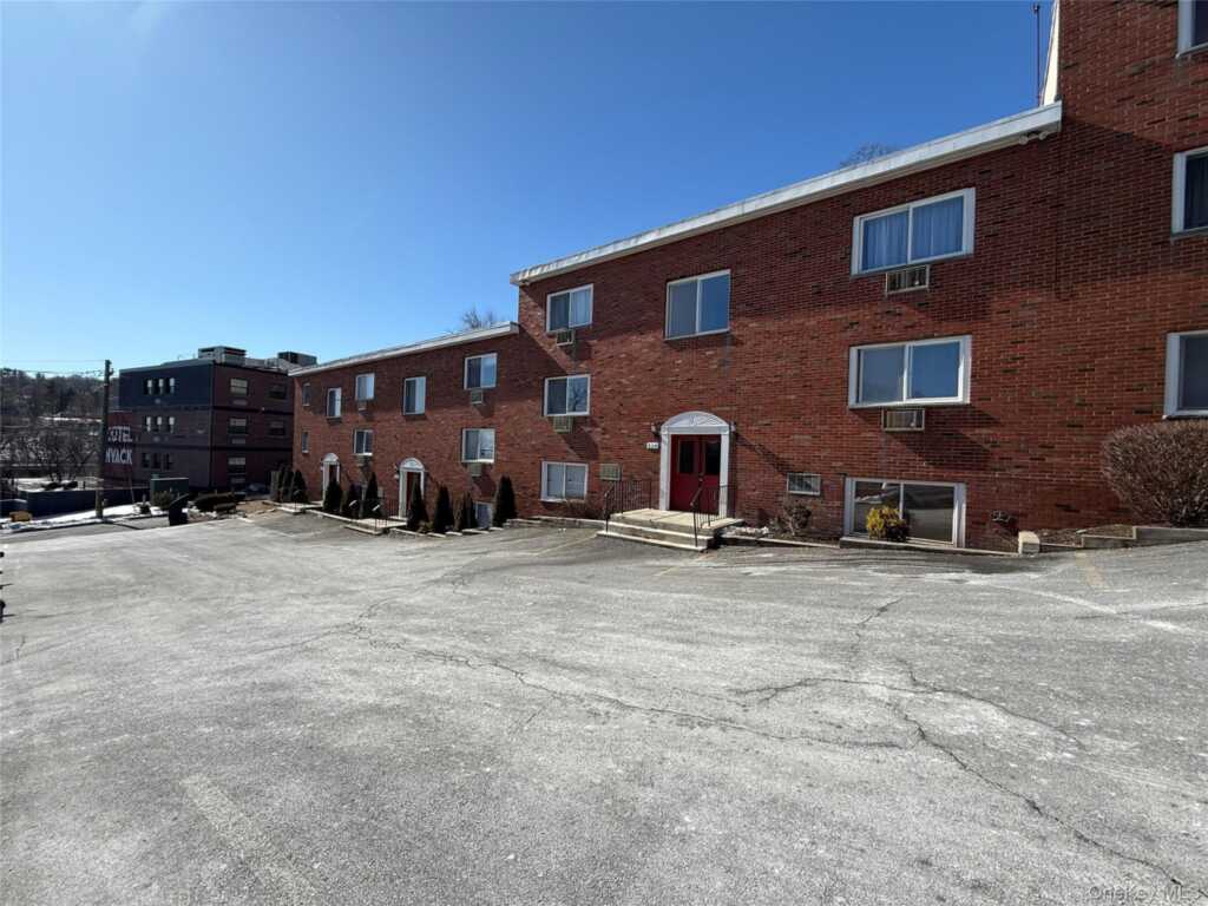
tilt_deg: -0.1
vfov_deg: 85.7
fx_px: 489
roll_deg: -1.7
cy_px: 453
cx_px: 604
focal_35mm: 14
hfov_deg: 102.1
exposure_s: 1/1795
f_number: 2.2
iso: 50
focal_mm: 2.22
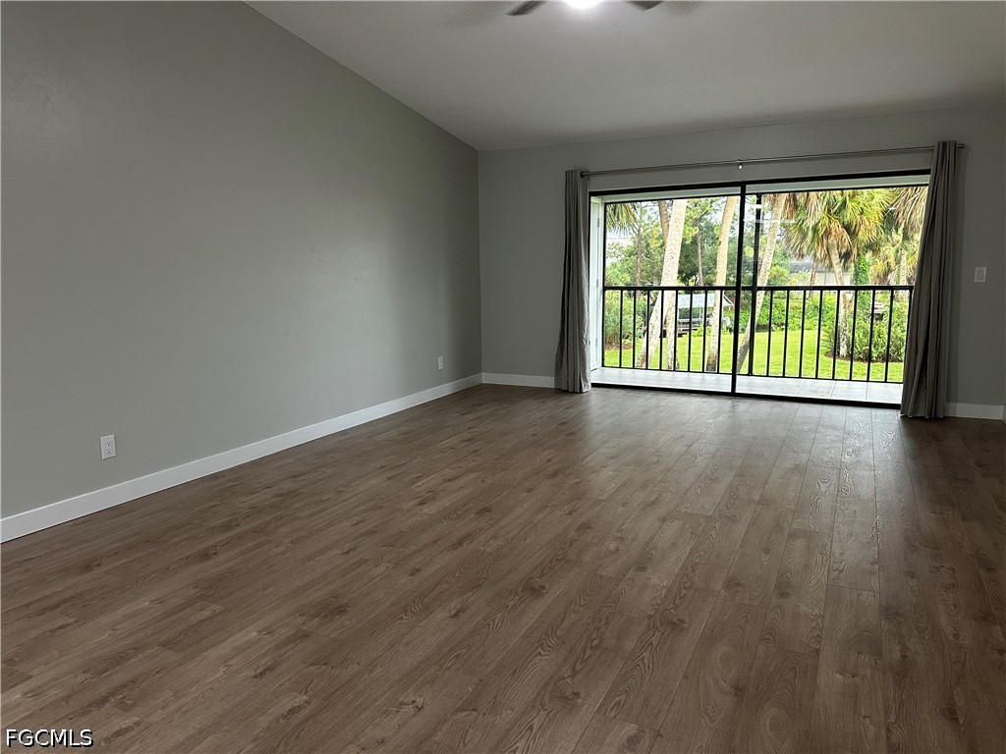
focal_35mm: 24
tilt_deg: -9.3
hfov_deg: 71.6
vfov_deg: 56.8
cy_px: 377
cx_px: 503
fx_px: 697
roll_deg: +0.8
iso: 320
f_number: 1.78
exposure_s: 1/60
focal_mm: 6.86
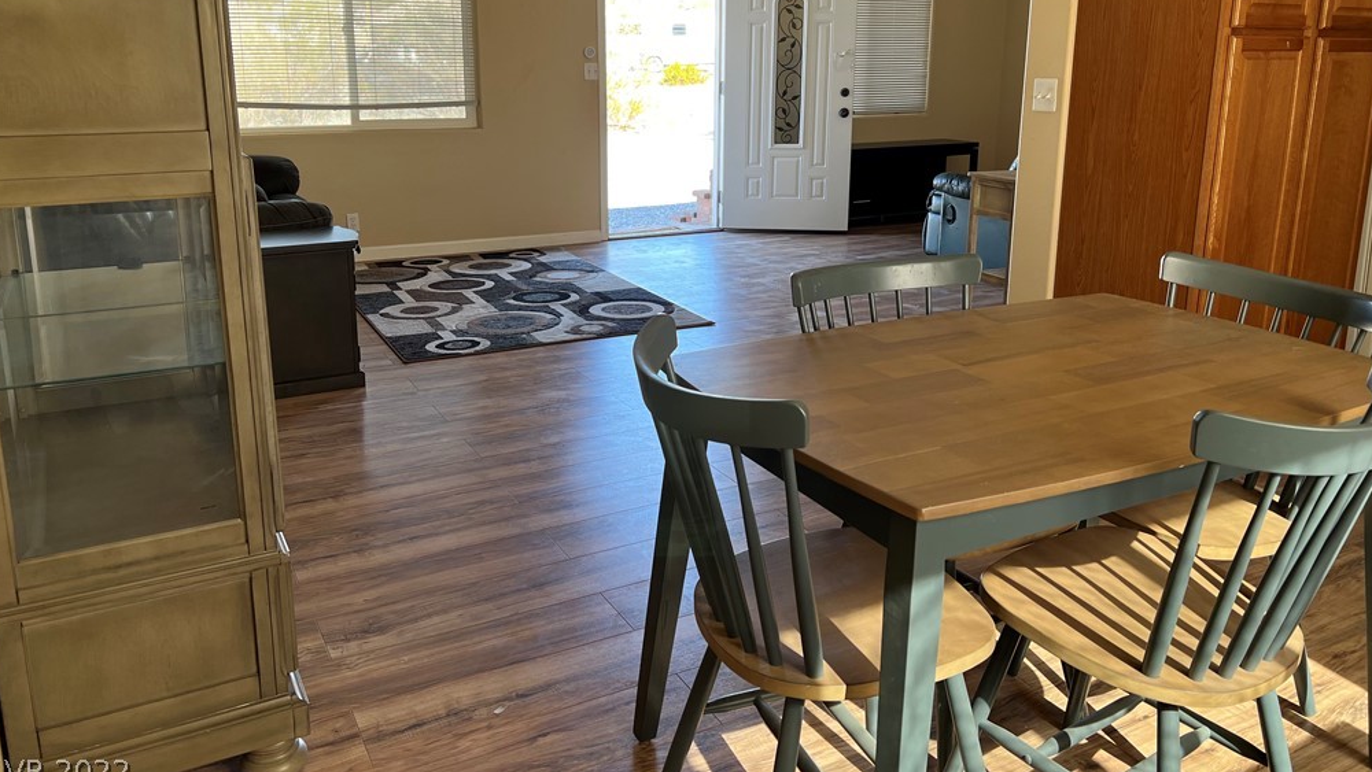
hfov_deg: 66.1
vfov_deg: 39.8
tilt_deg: -12.5
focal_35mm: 29
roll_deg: -0.2
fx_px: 1055
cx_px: 683
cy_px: 267
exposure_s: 1/138
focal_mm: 5.7
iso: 64
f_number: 1.5
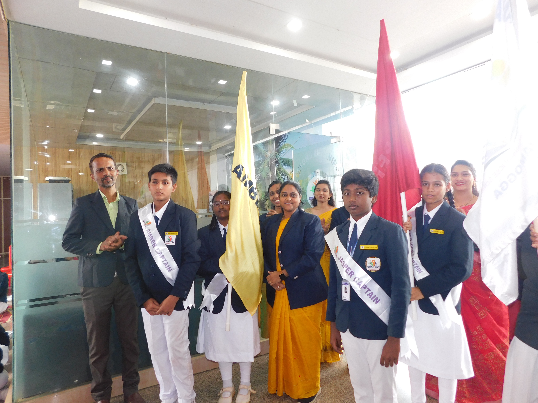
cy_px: 202
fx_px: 357
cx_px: 269
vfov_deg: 58.9
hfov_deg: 73.9
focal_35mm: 23
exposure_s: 1/30
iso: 140
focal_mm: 4
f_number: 3
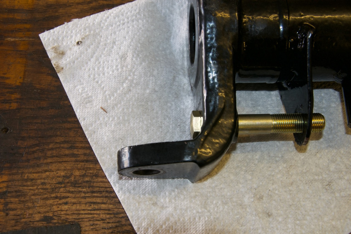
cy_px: 117
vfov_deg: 23.7
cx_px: 176
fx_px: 555
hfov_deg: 35.1
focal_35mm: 57
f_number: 9
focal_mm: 38
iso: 640
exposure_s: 1/15
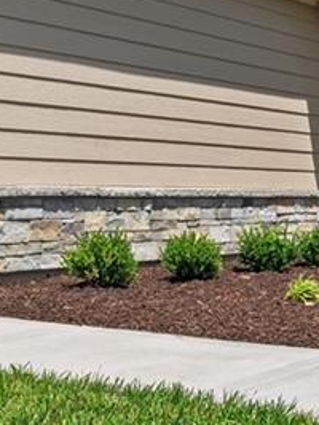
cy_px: 191
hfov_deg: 18.2
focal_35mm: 81
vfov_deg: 24.1
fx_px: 996
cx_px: 207
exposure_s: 1/50
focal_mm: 22
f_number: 16
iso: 200
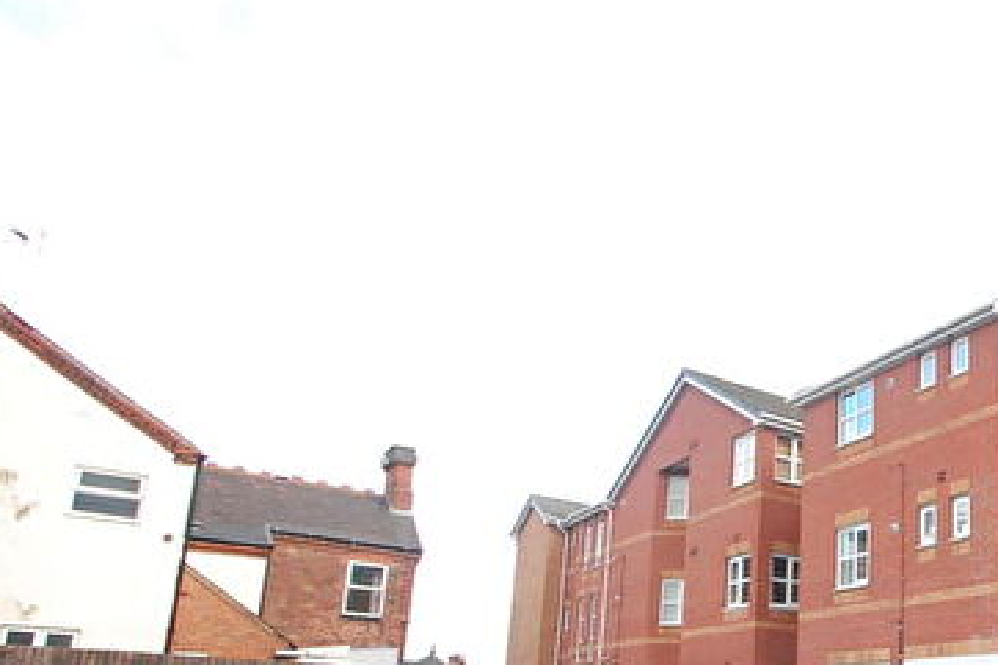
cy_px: 557
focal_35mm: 29
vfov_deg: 42.3
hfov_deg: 56.2
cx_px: 874
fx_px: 804
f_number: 5.6
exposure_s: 1/500
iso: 1600
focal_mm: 10
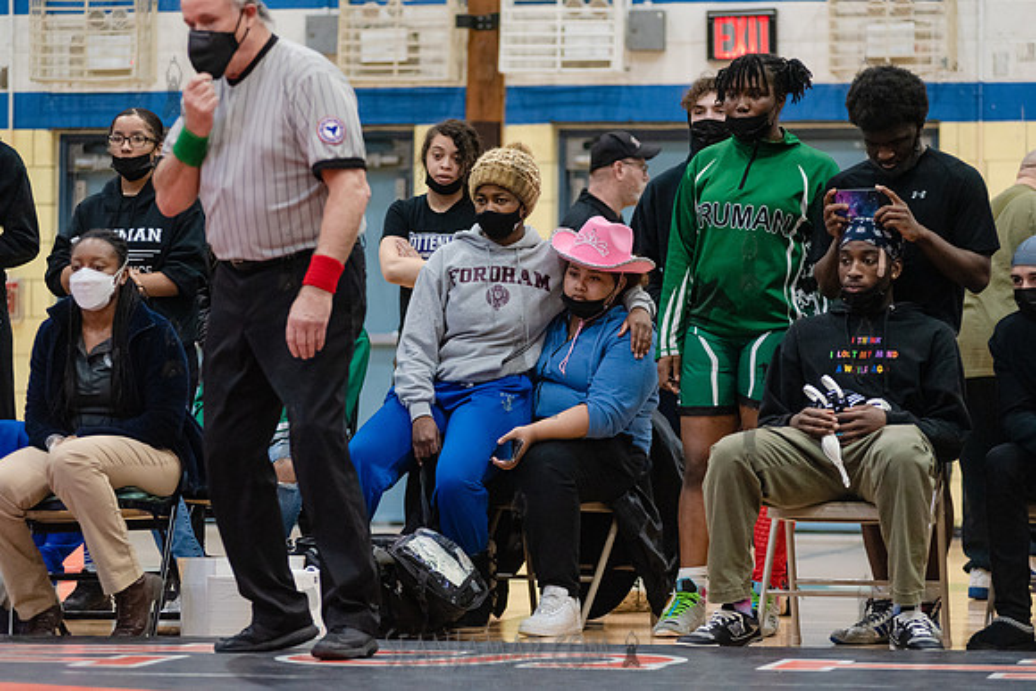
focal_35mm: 135
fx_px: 3886
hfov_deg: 15.2
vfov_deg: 10.2
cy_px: 346
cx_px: 518
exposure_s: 1/400
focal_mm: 135
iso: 4000
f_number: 3.5
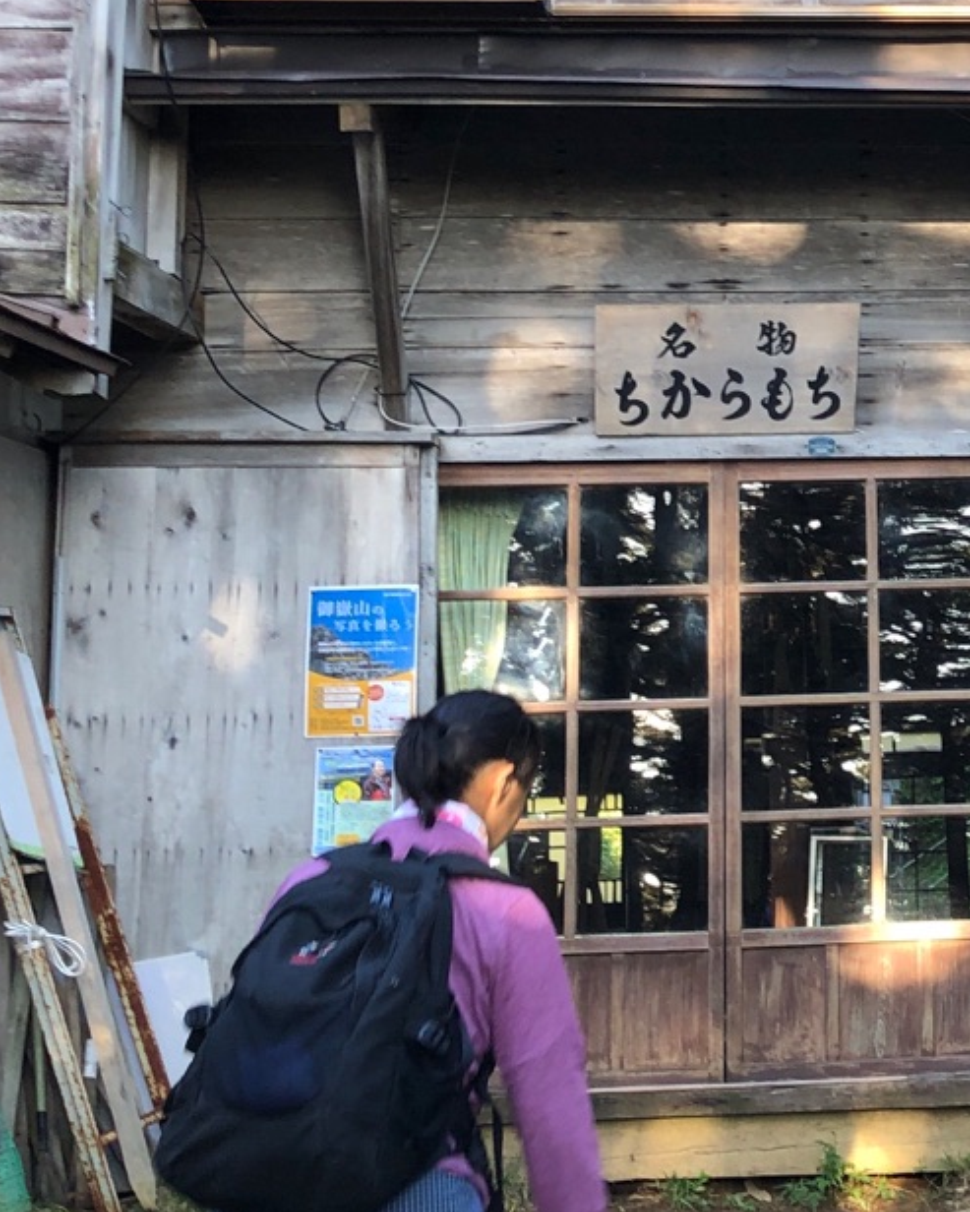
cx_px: 1116
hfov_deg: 20.4
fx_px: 2547
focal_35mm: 71
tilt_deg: +11.2
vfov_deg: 26.7
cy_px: 468
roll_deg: +1.8
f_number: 1.8
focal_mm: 3.99
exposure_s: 1/60
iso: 32
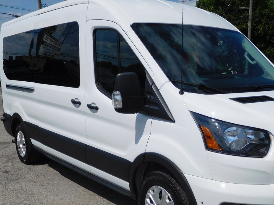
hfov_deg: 43.5
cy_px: 132
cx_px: 173
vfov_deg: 33.4
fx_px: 340
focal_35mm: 43
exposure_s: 1/1250
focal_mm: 4.5
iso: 125
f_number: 6.8
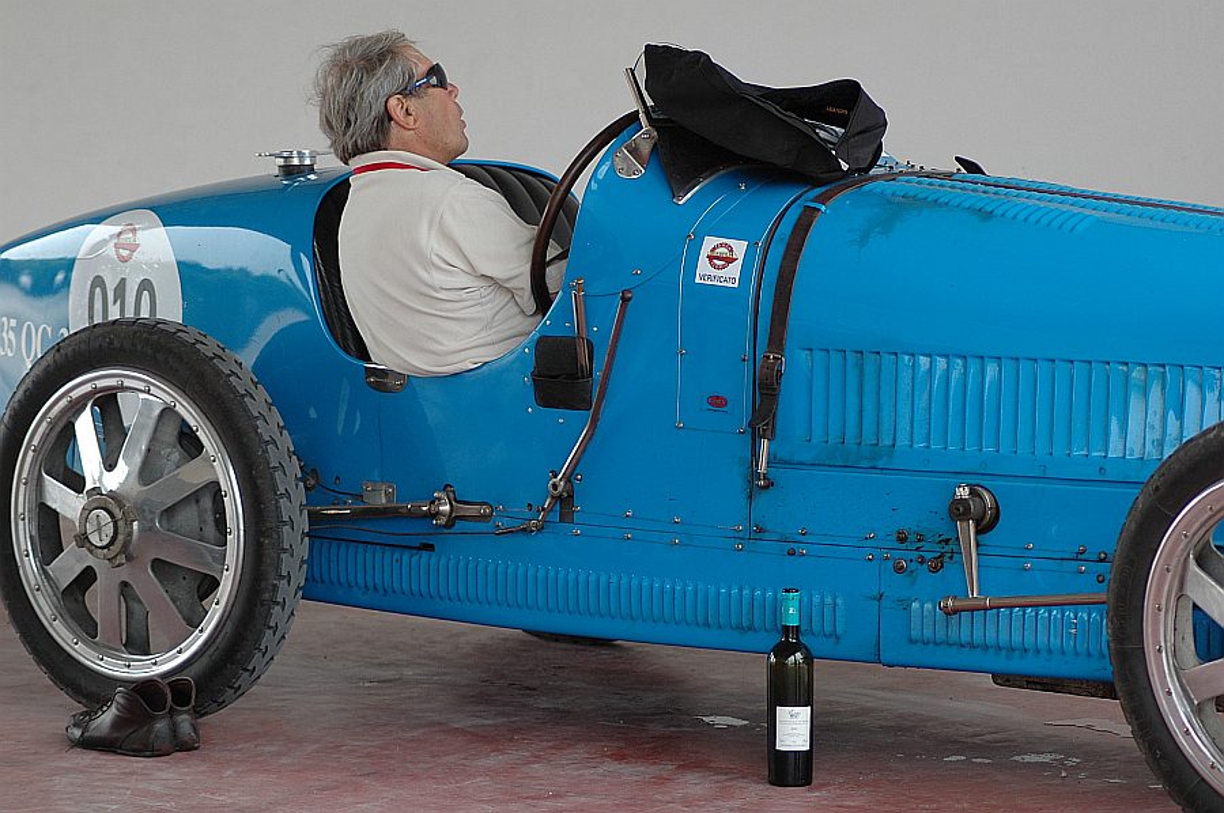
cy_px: 406
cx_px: 612
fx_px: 5094
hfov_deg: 13.7
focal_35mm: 150
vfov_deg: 9.1
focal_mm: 100
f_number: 4.2
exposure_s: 1/250
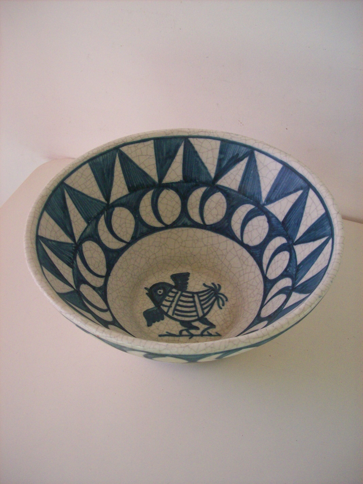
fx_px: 504
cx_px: 182
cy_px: 242
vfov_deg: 51.4
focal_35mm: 36
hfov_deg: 39.6
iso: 229
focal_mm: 6
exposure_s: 1/128
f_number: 2.7
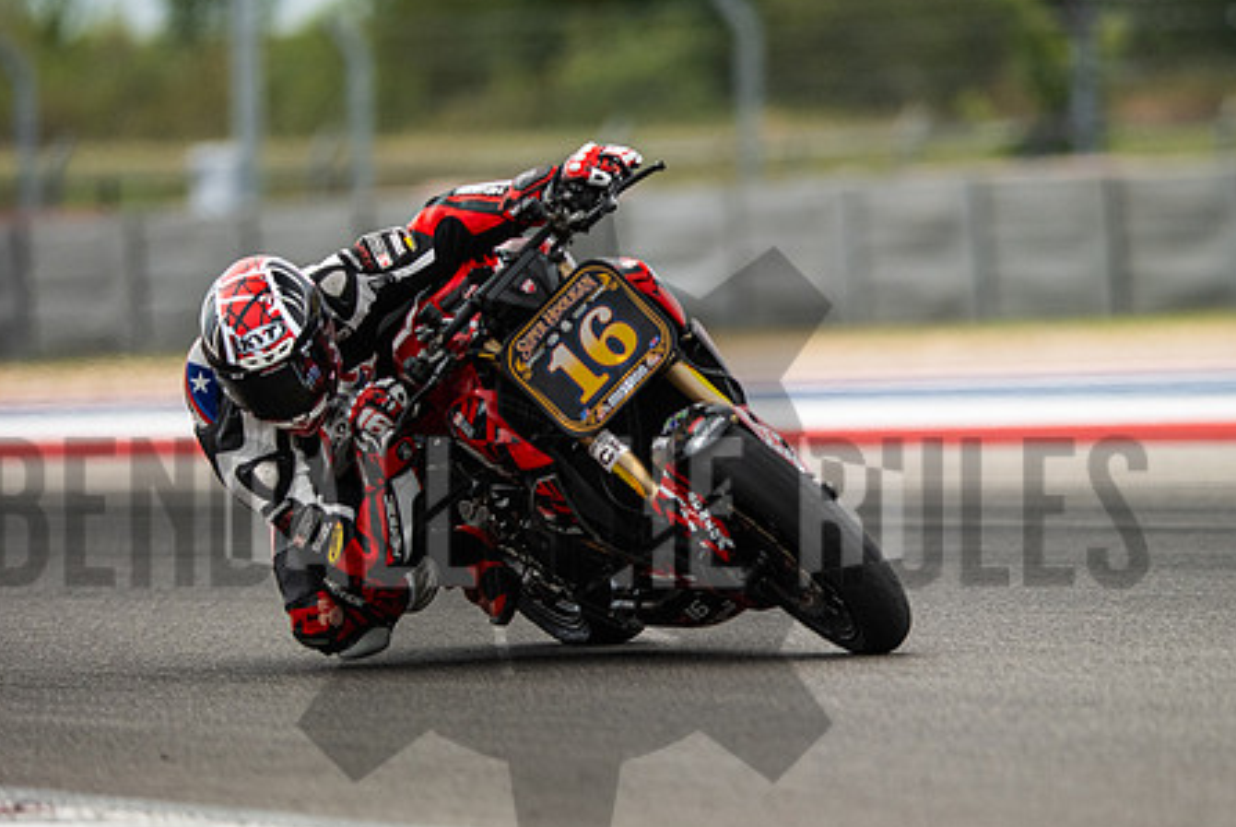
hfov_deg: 4.3
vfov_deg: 2.9
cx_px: 740
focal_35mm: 474
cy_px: 503
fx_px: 16290
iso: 320
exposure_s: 1/4000
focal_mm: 200
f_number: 2
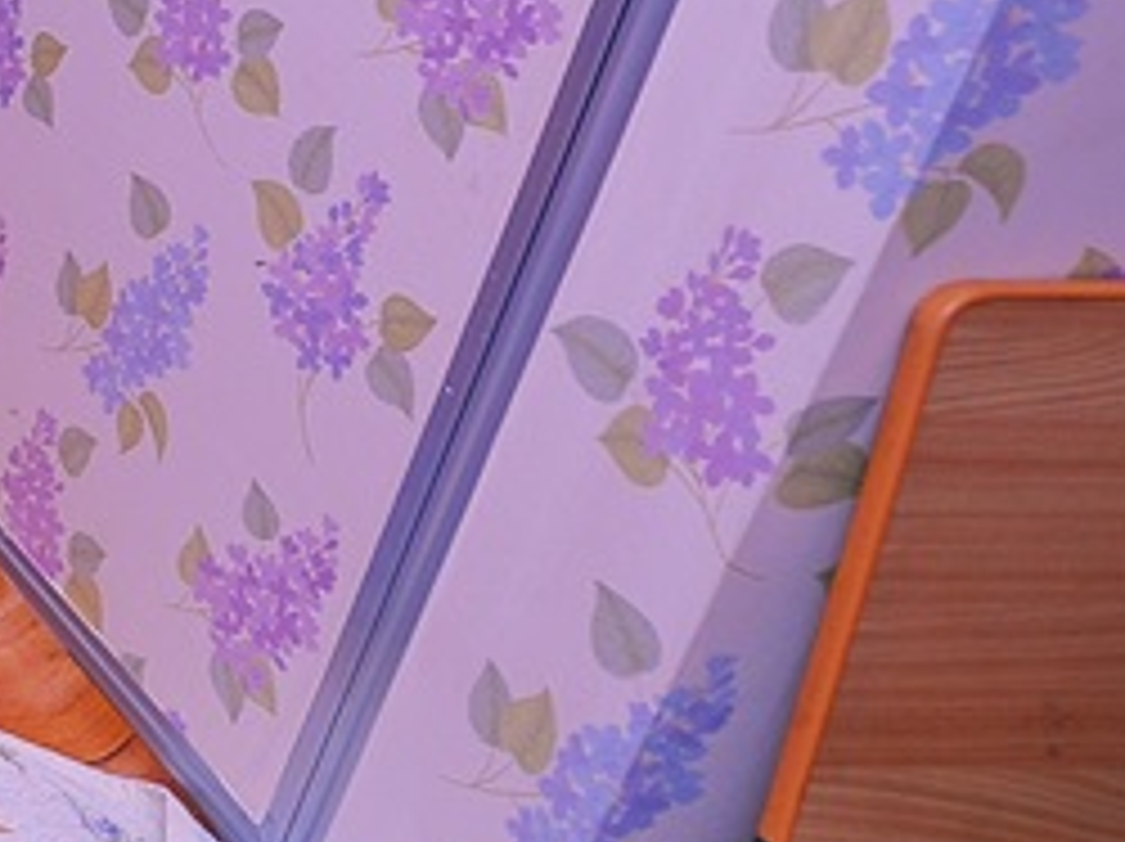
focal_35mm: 62
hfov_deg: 18.1
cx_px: -1228
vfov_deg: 22.8
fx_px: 2013
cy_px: 38
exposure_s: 1/60
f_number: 5.6
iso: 320
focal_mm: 14
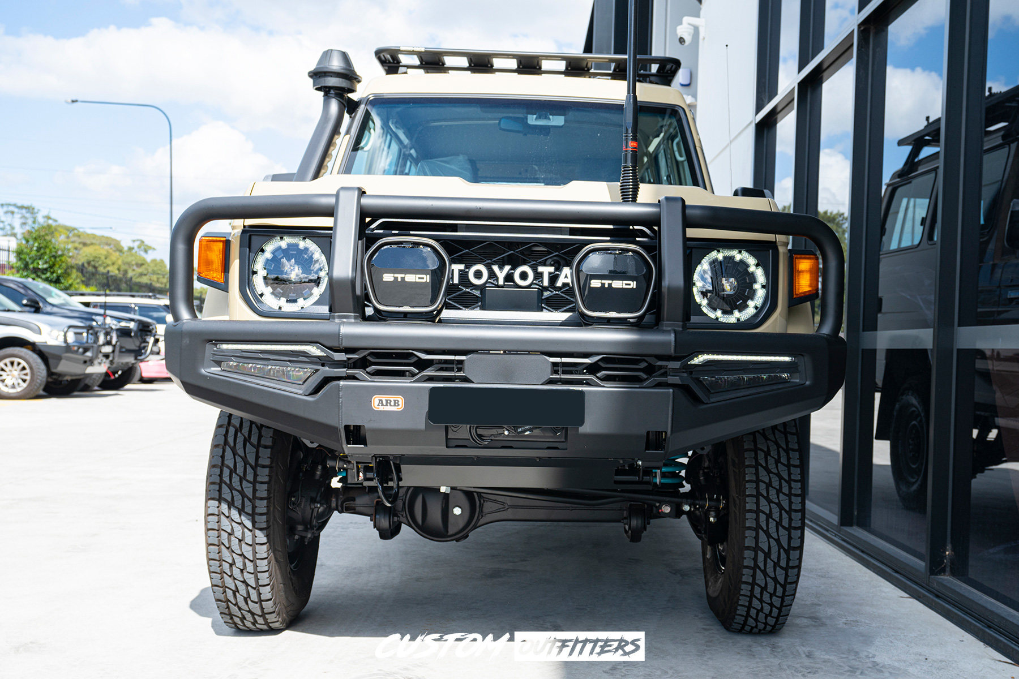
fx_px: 877
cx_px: 510
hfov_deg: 60.3
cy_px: 340
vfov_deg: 42.3
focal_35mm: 31
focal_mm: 31
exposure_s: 1/100
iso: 100
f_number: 6.3
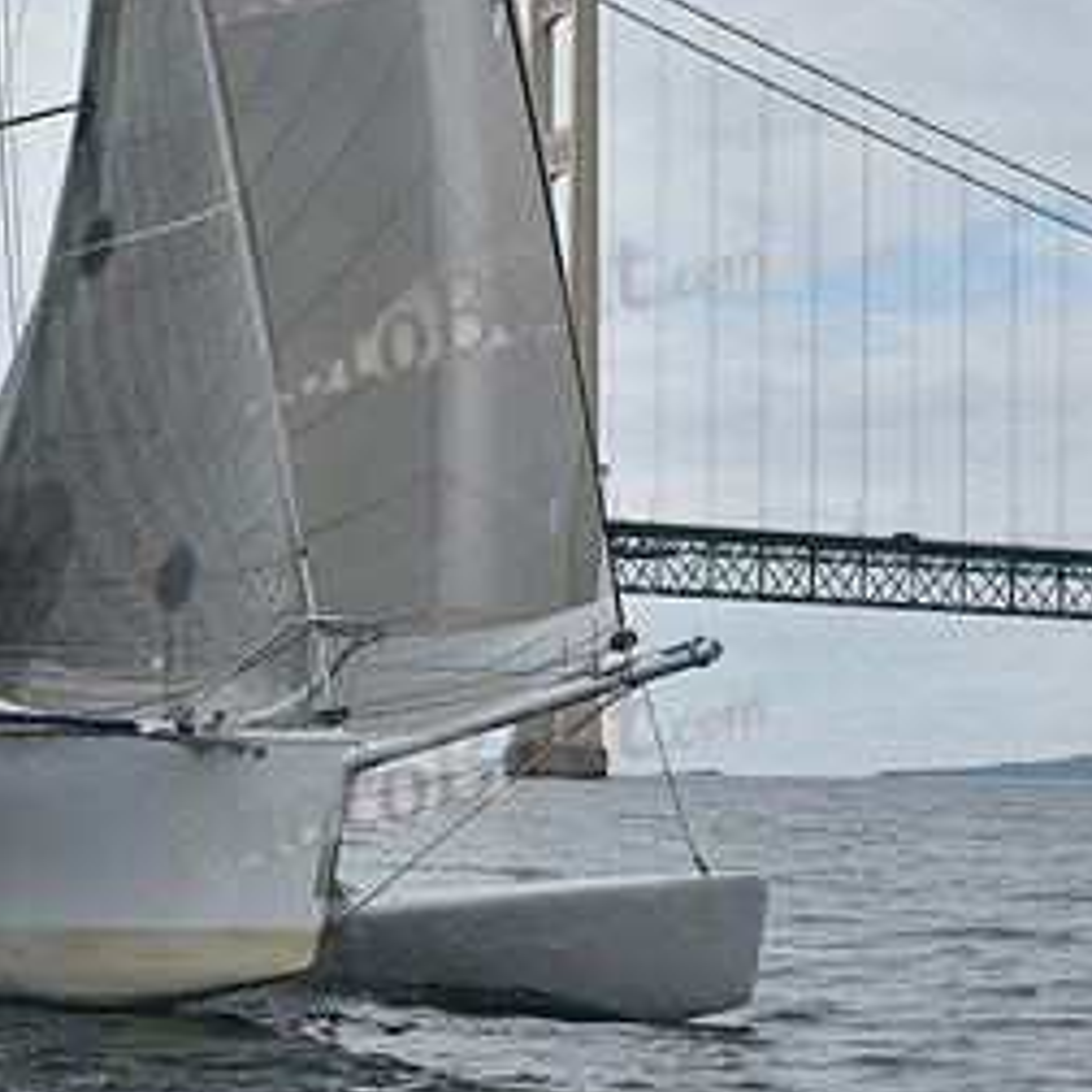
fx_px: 4890
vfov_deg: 12.7
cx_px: -65
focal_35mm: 137
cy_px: 609
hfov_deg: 12.6
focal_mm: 70
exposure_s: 1/800
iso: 250
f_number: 11
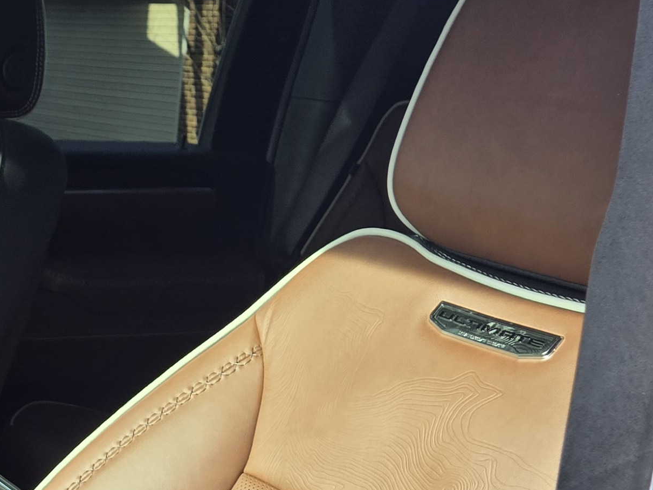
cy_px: 581
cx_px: -63
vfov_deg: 18.4
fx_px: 1434
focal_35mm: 76
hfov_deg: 24.0
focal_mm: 5.4
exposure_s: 1/217
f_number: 1.8
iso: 25
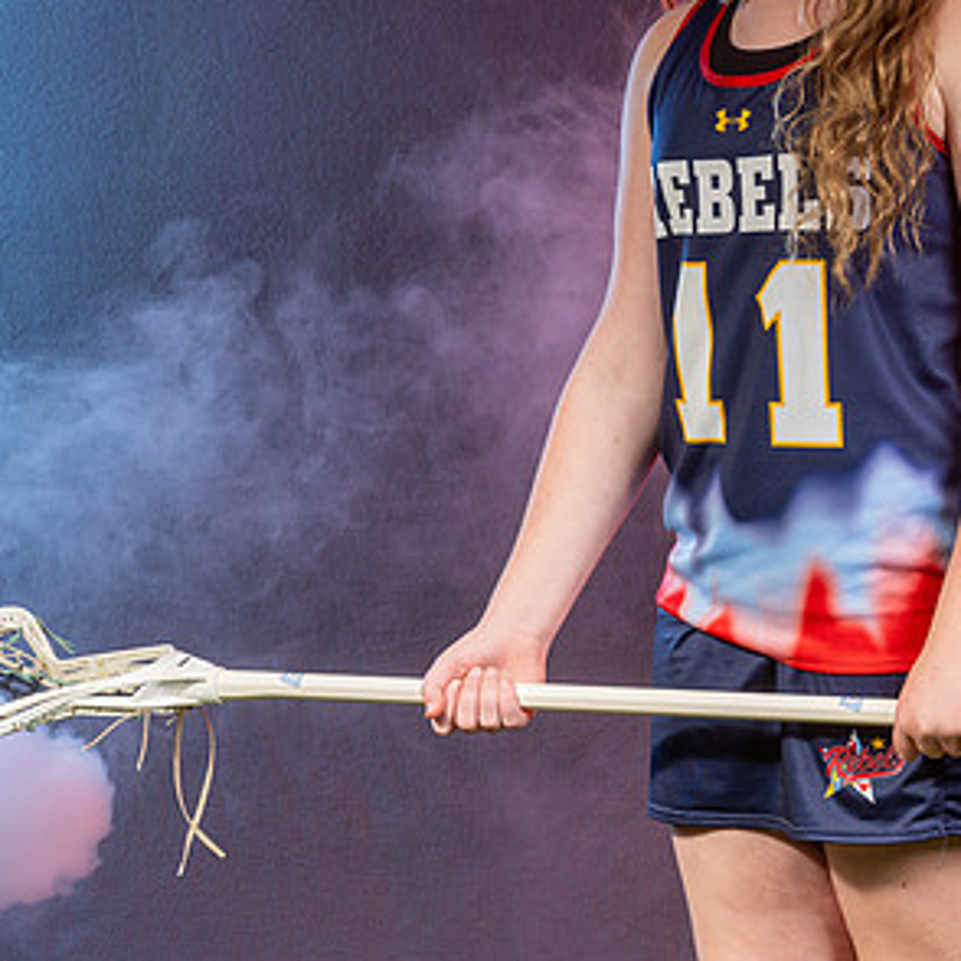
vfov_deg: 8.6
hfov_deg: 8.5
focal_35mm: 204
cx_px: 845
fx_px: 6407
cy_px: 260
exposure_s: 1/200
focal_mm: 96
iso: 64
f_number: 9
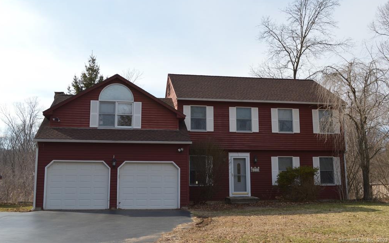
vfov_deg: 32.0
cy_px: 113
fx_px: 424
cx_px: 194
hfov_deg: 49.3
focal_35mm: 40
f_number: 7.1
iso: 100
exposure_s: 1/200
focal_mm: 26
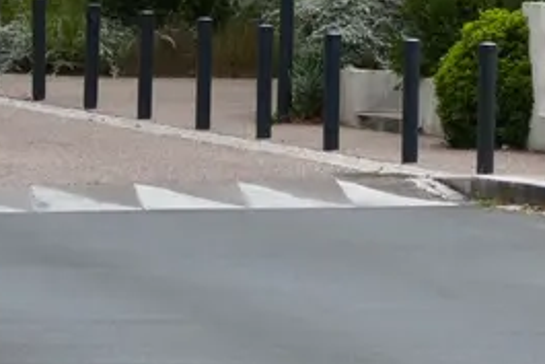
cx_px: 1055
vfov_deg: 3.3
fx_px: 6286
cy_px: -398
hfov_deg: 4.9
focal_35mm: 415
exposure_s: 1/800
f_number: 3.8
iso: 125
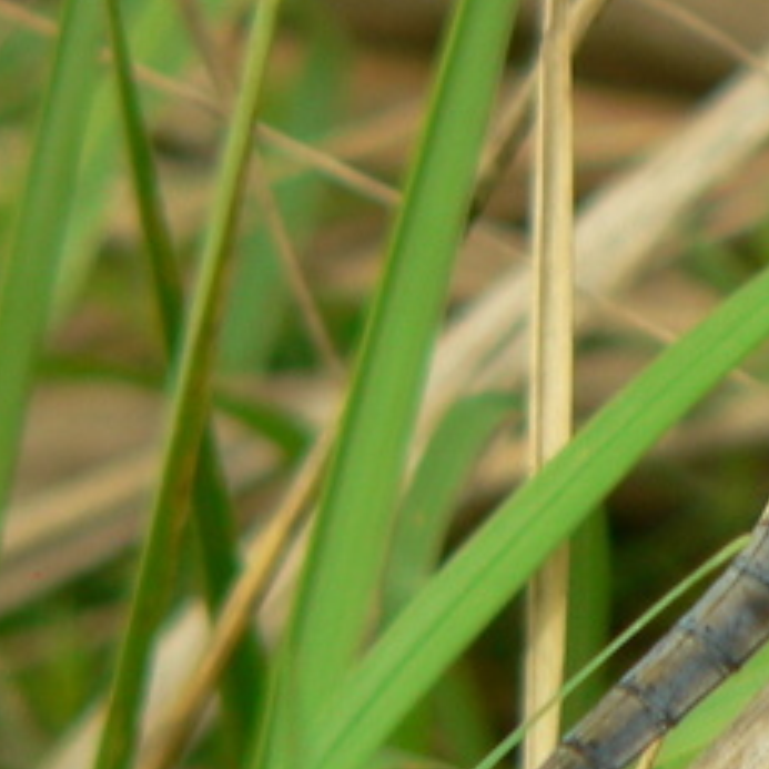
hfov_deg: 1.2
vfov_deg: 1.2
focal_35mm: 1408
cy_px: 376
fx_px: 35388
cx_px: 1050
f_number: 4
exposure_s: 1/320
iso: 80
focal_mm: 72
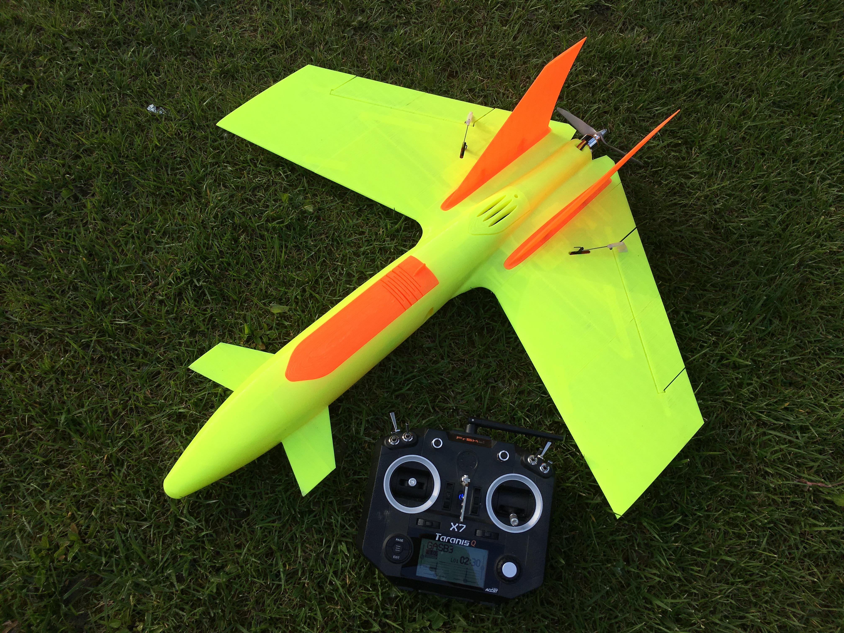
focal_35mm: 29
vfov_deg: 48.2
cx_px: 422
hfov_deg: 61.7
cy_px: 316
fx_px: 707
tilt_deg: -67.7
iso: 25
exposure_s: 1/1570
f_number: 2.2
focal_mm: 4.15
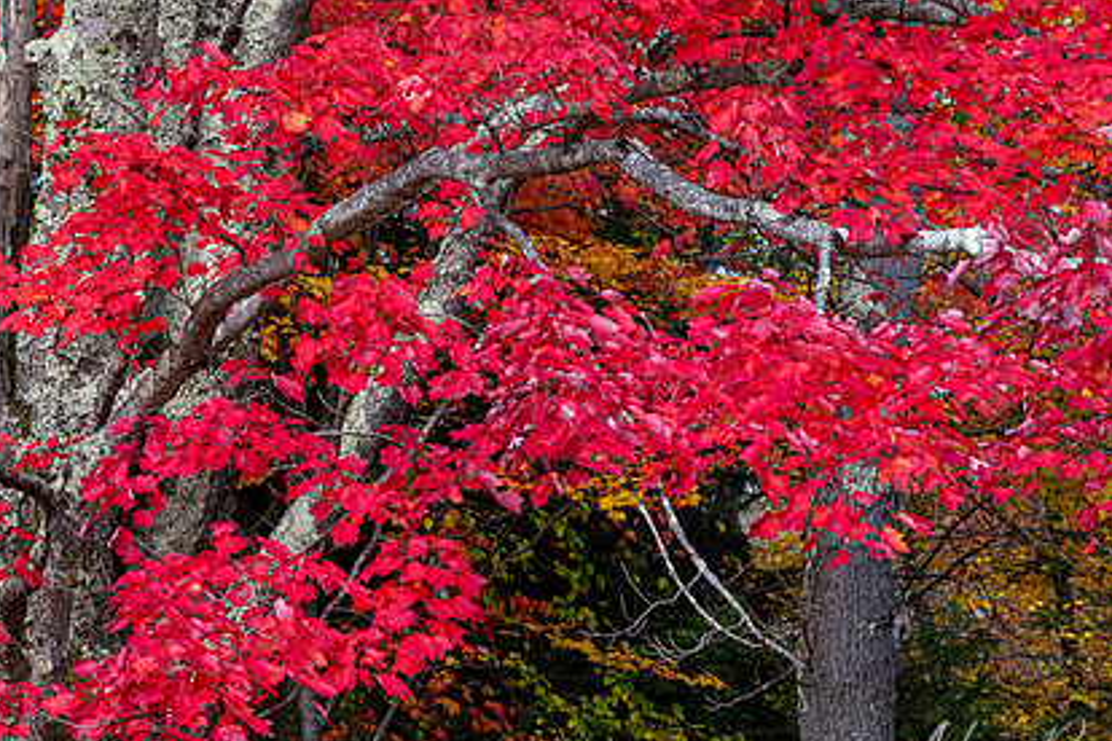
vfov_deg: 7.3
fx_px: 5838
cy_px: 299
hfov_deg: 10.9
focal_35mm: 189
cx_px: 338
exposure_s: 1/60
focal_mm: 135
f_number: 13
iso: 200
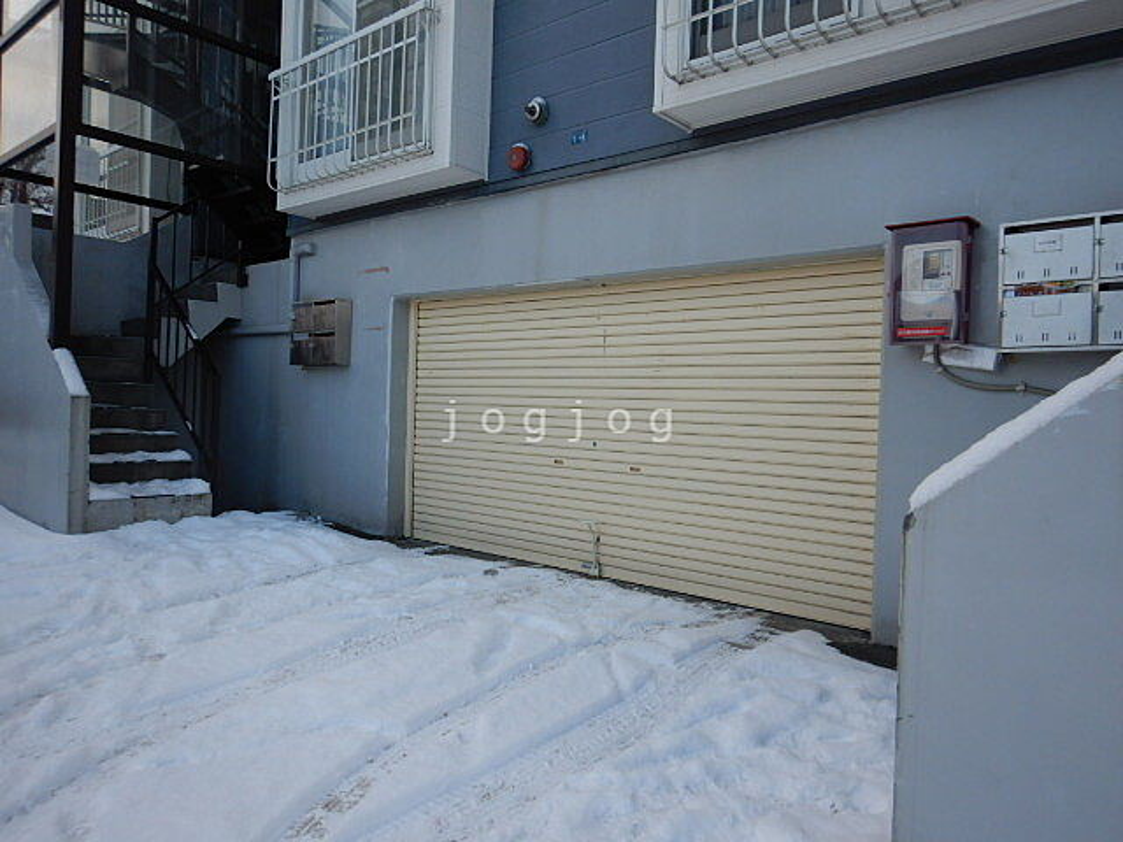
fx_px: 779
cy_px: 421
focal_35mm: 24
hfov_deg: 71.6
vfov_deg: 56.8
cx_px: 562
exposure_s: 1/800
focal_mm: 4.3
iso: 125
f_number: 2.8
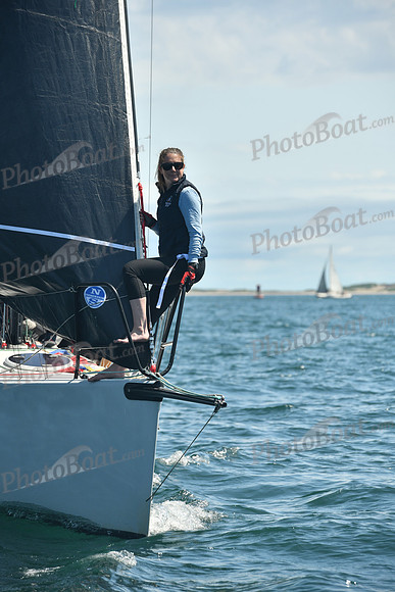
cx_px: 198
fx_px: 2961
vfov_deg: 11.4
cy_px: 296
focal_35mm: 180
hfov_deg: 7.6
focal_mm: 180
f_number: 5.6
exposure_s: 1/800
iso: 320
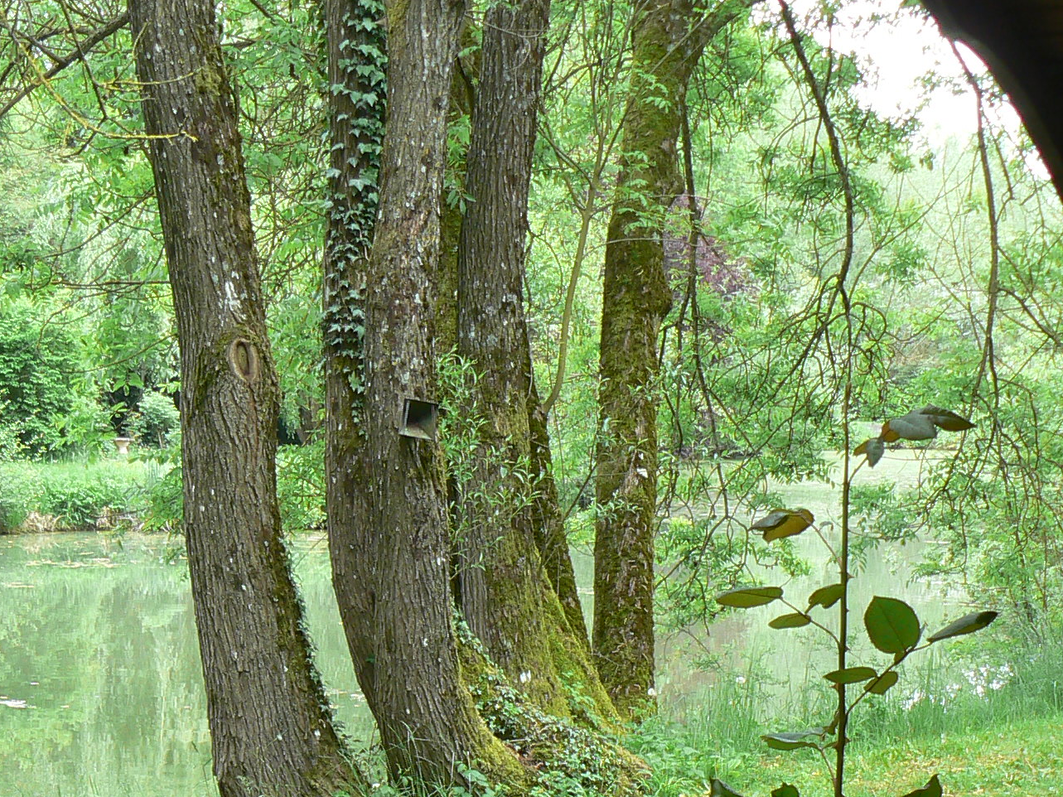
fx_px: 2426
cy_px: 808
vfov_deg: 18.2
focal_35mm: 79
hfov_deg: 24.5
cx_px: 312
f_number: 3.2
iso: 80
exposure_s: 1/60
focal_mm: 6
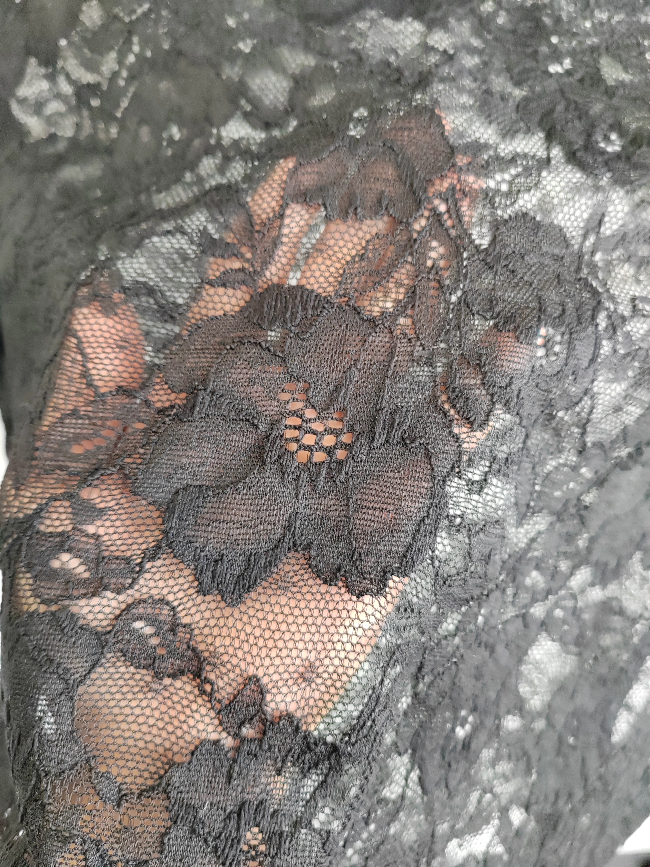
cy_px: 434
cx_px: 325
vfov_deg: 65.3
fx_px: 676
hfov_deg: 51.4
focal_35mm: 27
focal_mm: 5.52
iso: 1250
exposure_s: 1/100
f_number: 1.9
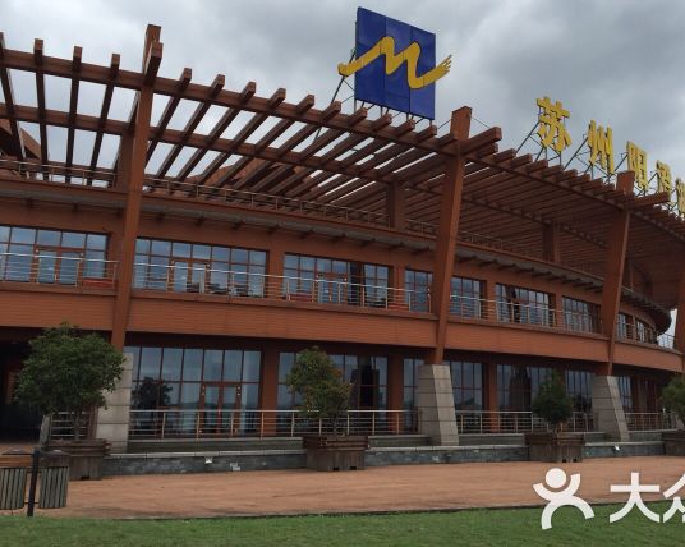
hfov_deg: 48.9
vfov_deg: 40.0
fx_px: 750
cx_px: 406
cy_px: 229
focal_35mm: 37
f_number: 2.2
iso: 32
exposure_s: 1/791
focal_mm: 4.15
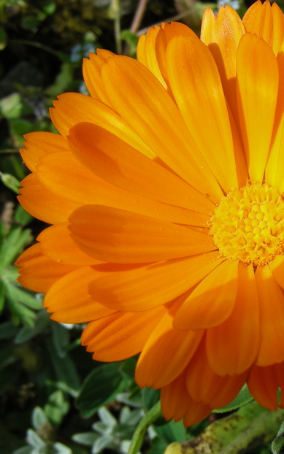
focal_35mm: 63
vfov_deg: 32.5
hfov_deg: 20.2
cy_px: 225
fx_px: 780
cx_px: 264
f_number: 4
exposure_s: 1/526
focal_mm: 7.4
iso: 50
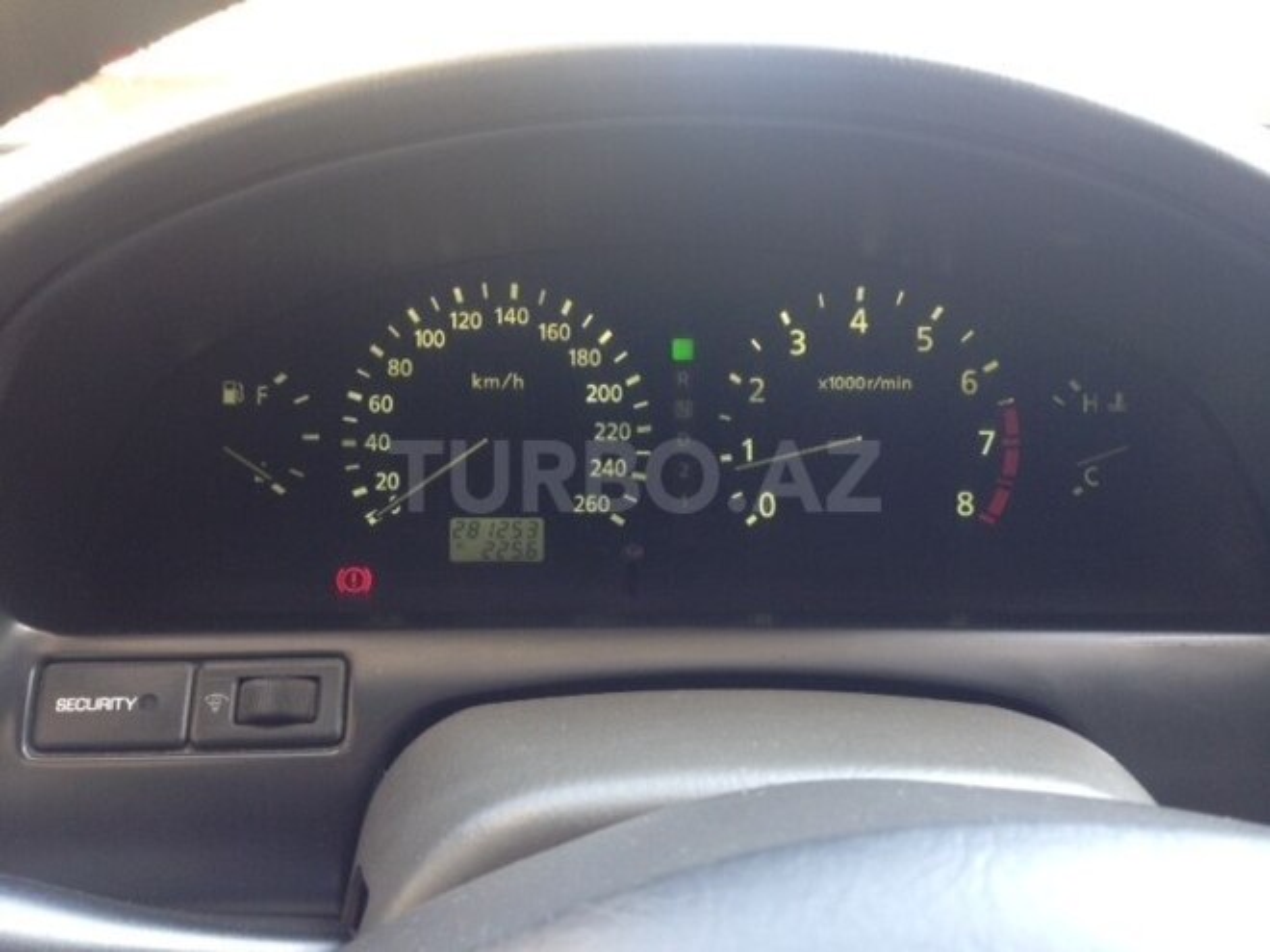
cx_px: 635
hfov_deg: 55.4
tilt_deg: -20.6
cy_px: 476
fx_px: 1211
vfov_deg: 42.9
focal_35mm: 33
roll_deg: -2.0
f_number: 2.4
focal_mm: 4.12
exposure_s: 1/24
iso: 50
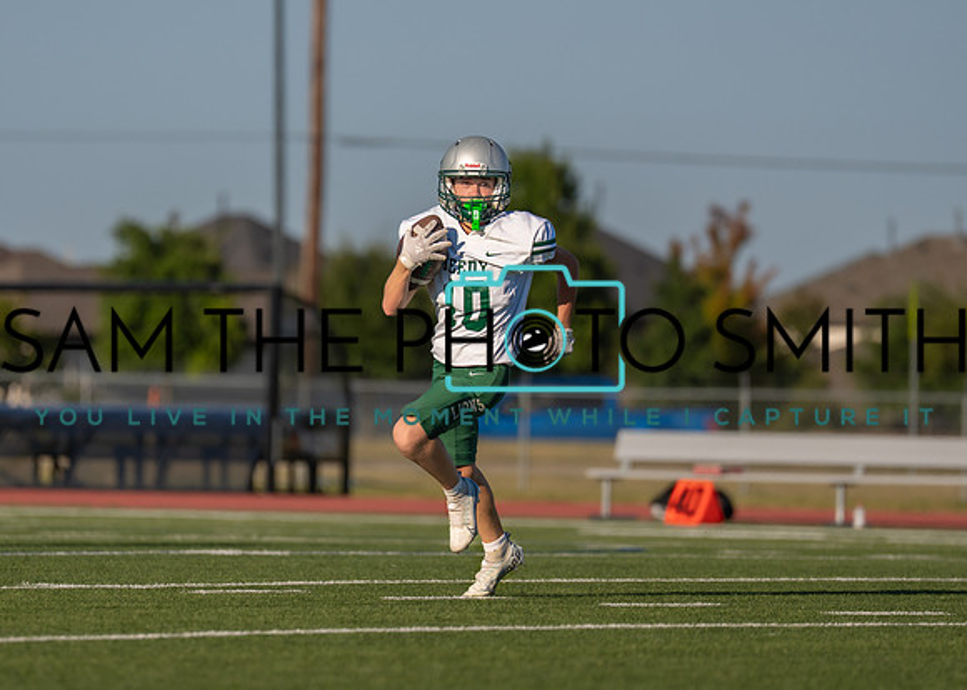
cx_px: 417
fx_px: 9192
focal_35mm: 335
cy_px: 365
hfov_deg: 6.0
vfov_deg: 4.3
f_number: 2.8
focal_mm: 200
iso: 250
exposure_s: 1/6400
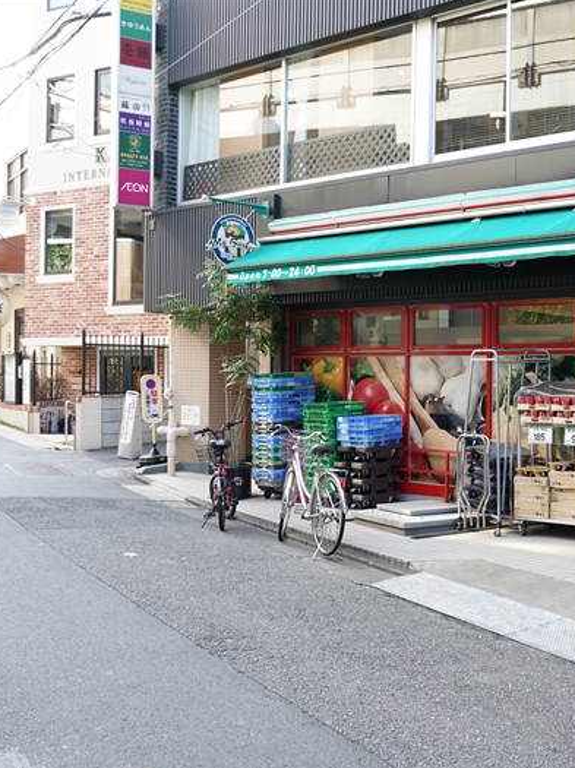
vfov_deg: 43.0
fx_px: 976
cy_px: 385
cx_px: 541
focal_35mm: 44
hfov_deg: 31.0
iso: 125
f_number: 4.5
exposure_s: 1/60
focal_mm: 20
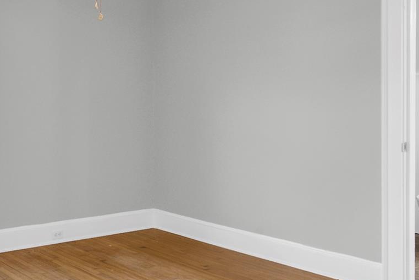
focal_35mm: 43
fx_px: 501
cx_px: -57
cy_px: 118
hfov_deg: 37.1
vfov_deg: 31.2
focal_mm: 16
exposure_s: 1/6
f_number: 11
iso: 640
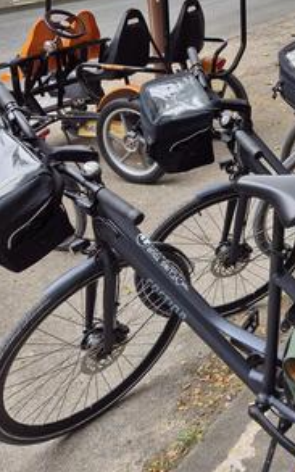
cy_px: 106
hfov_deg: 24.0
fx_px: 643
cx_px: 334
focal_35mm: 50
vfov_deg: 39.0
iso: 25
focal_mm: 5.4
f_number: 1.8
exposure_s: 1/1444
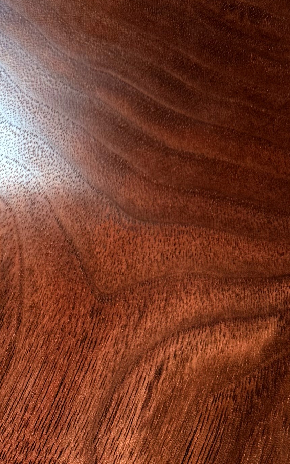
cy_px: 220
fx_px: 1340
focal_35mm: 106
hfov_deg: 12.2
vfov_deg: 19.6
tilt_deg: -41.1
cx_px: 20
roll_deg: +6.6
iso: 200
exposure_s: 1/67
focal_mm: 6.76
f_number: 1.78
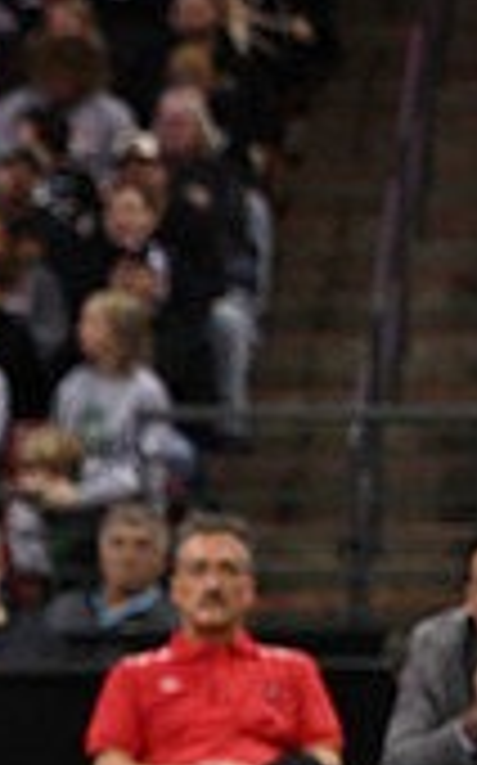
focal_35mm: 306
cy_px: 767
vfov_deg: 6.8
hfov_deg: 4.2
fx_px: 6375
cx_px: -774
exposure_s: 1/1000
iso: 4000
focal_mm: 88
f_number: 3.2
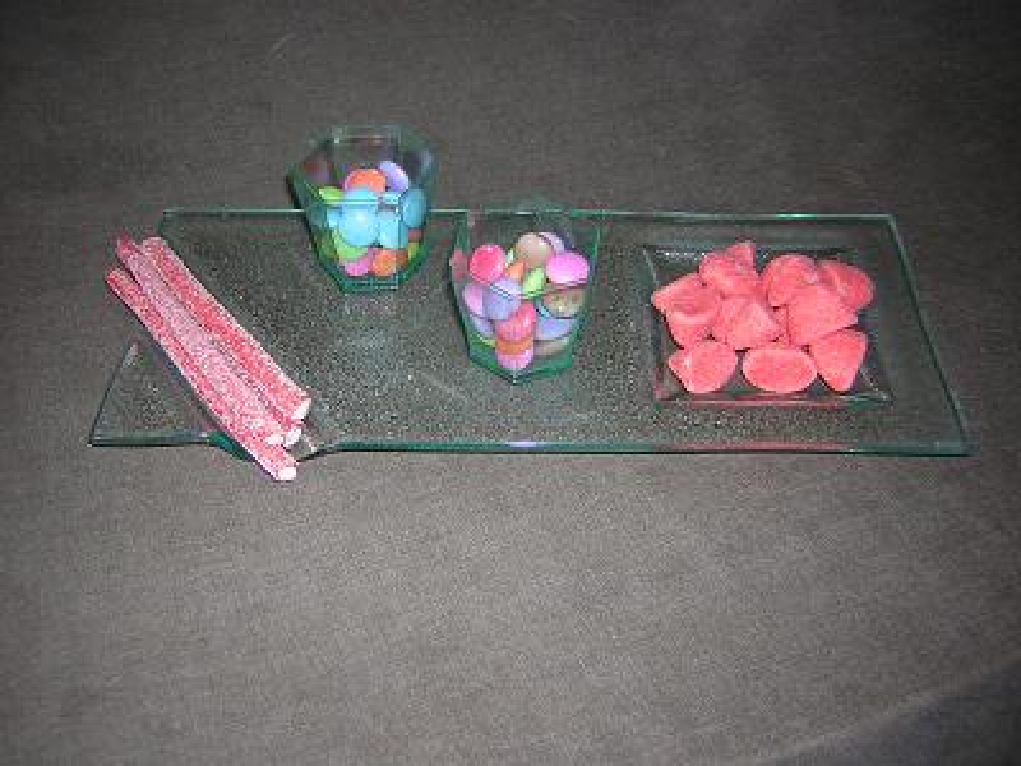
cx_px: 510
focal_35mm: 36
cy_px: 383
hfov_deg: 51.4
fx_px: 1062
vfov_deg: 39.7
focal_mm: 4.7
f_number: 2.6
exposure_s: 1/60.1
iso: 50
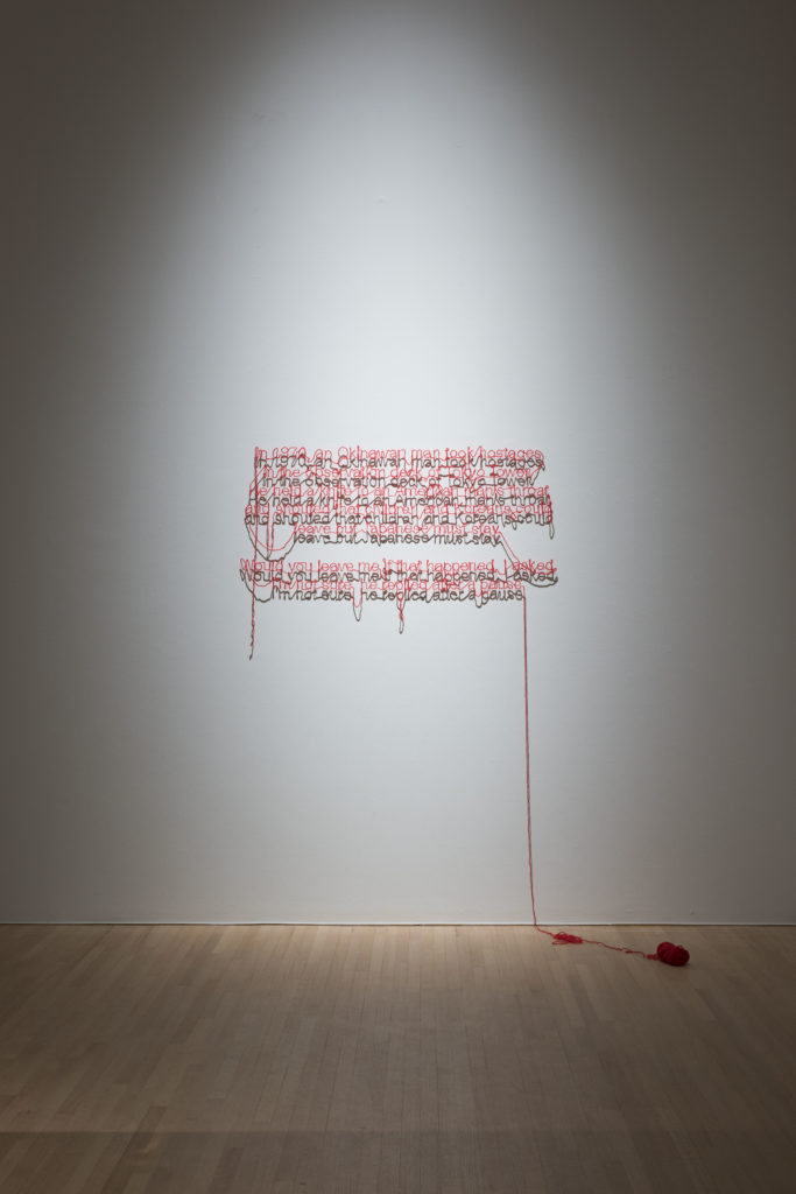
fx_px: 1658
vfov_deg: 39.6
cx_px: 398
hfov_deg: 27.0
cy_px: 597
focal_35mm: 50
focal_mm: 50
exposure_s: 1.3
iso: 100
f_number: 11
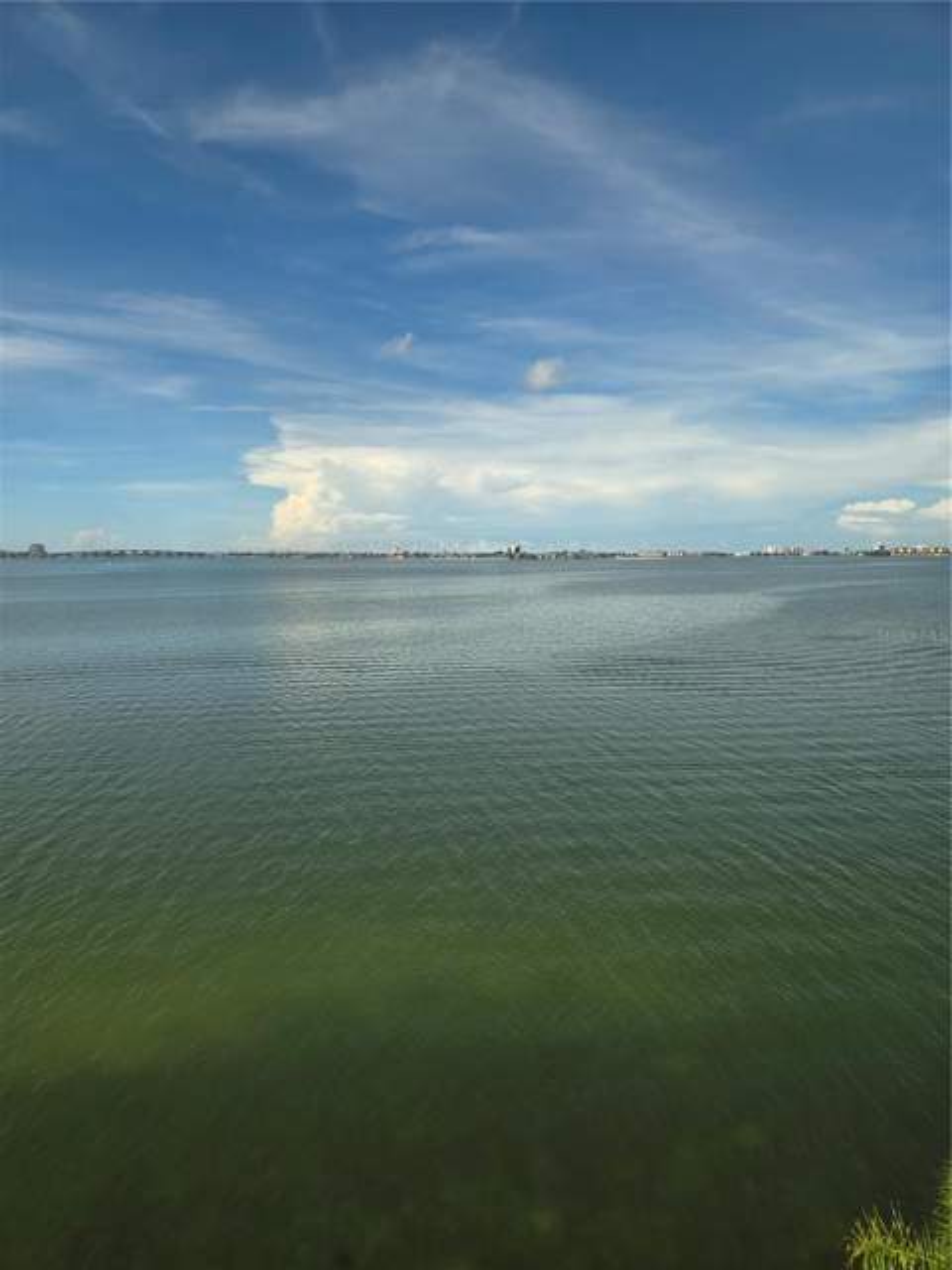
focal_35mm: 23
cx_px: 476
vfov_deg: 73.9
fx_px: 843
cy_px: 635
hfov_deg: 58.9
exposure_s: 1/711
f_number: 1.7
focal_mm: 6.3
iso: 12
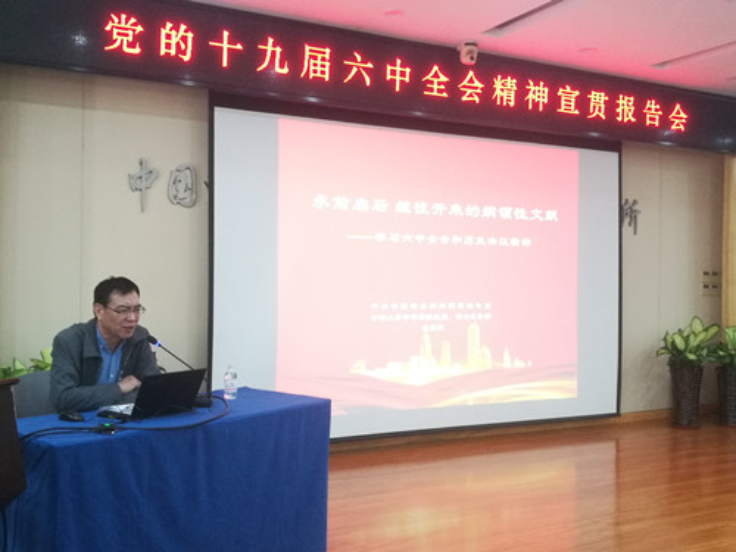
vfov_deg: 39.7
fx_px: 765
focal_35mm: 36
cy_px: 276
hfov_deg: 51.4
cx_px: 368
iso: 320
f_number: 2.2
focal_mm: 4.5
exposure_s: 1/25
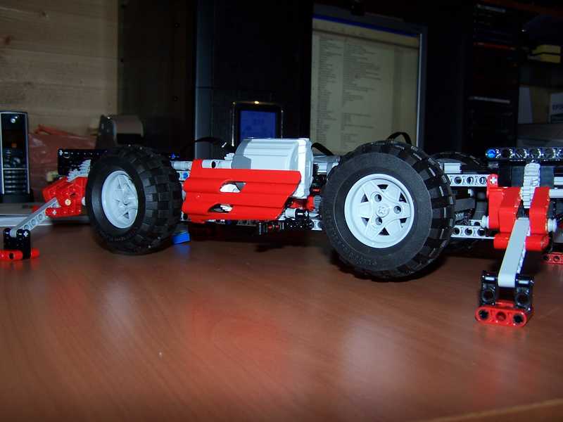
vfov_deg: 37.7
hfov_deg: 49.0
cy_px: 211
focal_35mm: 38
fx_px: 618
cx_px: 282
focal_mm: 6.3
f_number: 2.8
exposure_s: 1/60
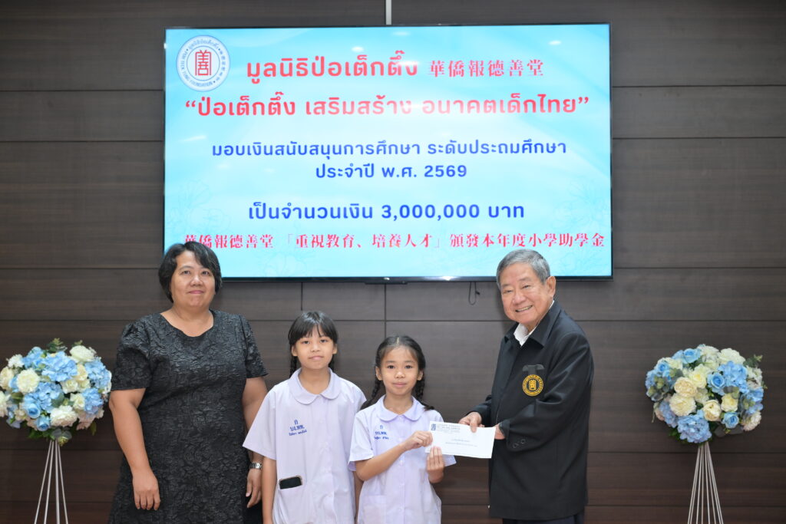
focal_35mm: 54
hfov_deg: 36.9
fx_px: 1179
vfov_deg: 25.1
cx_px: 393
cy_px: 262
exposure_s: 1/200
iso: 800
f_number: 4
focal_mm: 54
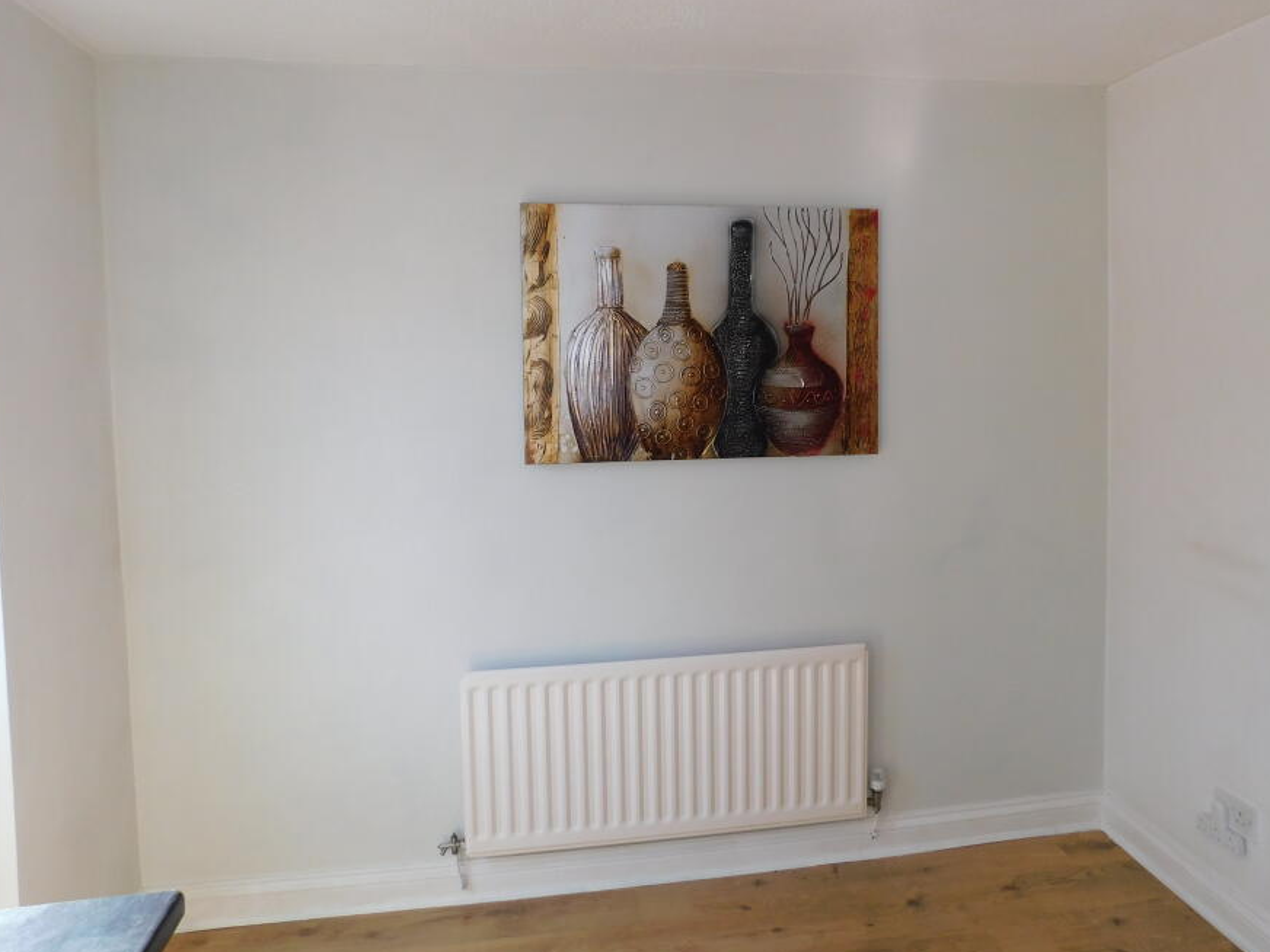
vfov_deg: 51.2
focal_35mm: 27
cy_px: 402
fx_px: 991
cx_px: 705
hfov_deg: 65.1
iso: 125
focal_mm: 4
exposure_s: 1/80
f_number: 3
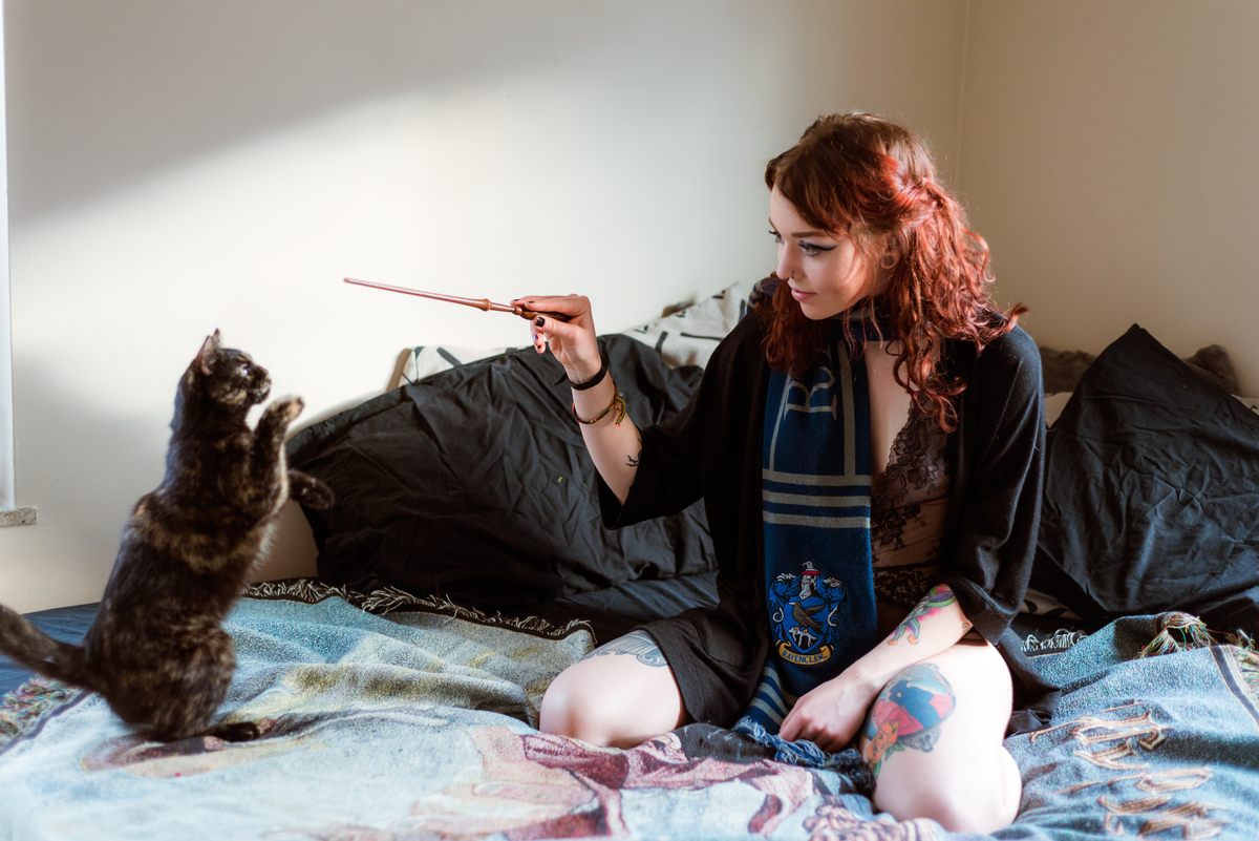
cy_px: 420
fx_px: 1749
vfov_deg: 27.0
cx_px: 630
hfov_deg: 39.6
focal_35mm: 50
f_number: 2.5
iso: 1600
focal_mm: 50
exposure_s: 1/250
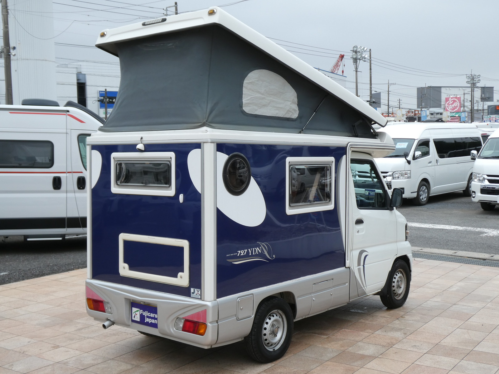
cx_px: 250
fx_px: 634
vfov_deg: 32.9
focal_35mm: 44
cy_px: 187
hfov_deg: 42.9
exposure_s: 1/250
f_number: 3.9
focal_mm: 7.8
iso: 80
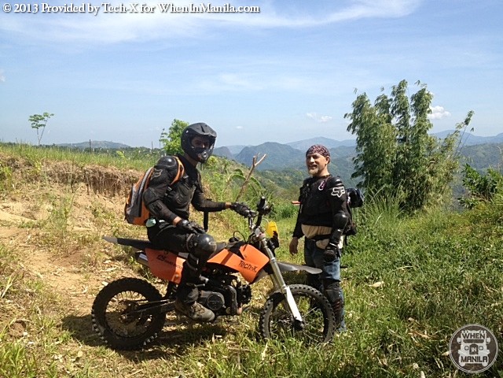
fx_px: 509
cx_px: 252
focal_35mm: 35
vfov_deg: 40.7
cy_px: 189
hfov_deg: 52.6
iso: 50
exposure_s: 1/1346
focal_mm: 4.28
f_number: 2.4
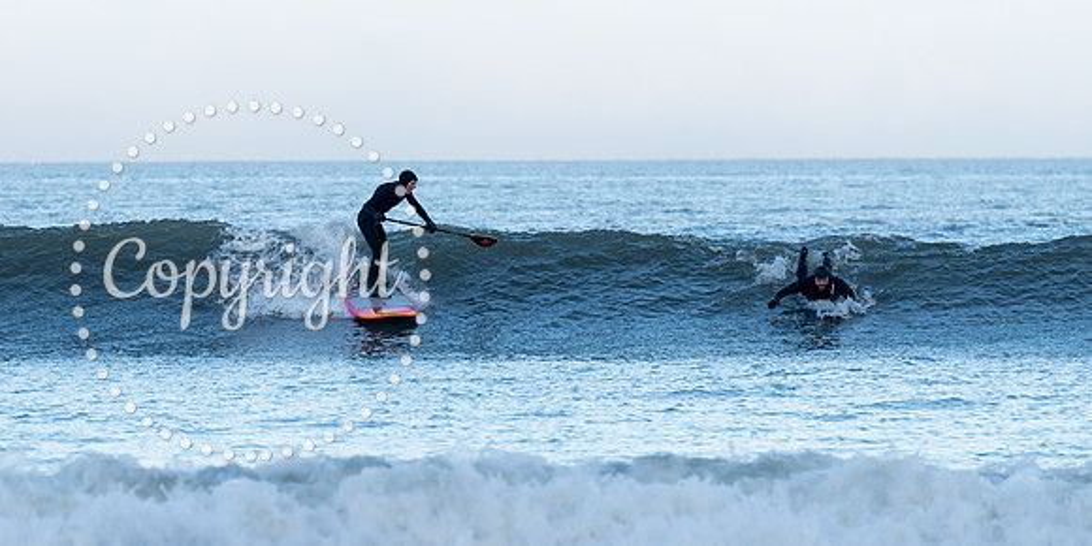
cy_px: 207
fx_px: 8679
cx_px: 447
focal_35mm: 308
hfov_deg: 7.2
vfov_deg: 3.6
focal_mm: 200
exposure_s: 1/1000
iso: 250
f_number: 4
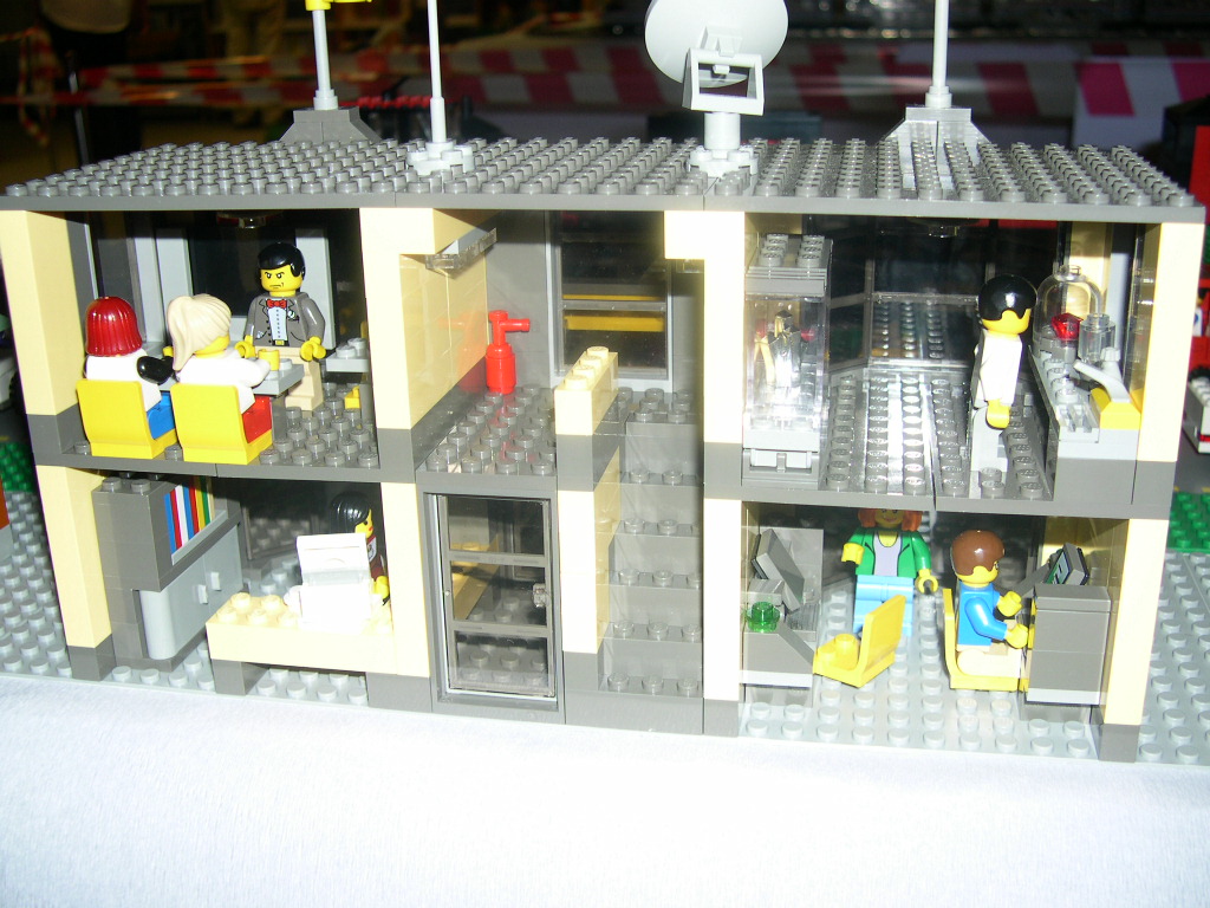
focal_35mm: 38
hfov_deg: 49.0
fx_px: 1328
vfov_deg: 37.7
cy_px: 454
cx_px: 605
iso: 100
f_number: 2.8
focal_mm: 8
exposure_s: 1/60
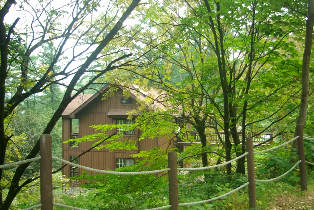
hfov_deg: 44.4
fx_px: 384
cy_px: 111
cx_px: 176
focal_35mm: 44
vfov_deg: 30.6
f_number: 4
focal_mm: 26
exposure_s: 1/45
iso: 100
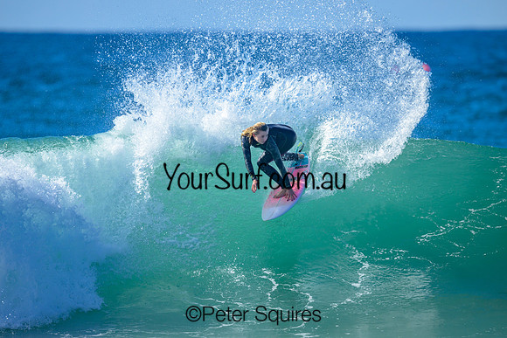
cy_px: 169
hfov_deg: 2.5
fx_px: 11419
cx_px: 254
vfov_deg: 1.7
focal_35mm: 811
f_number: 6.3
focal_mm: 800
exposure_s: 1/2000
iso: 280
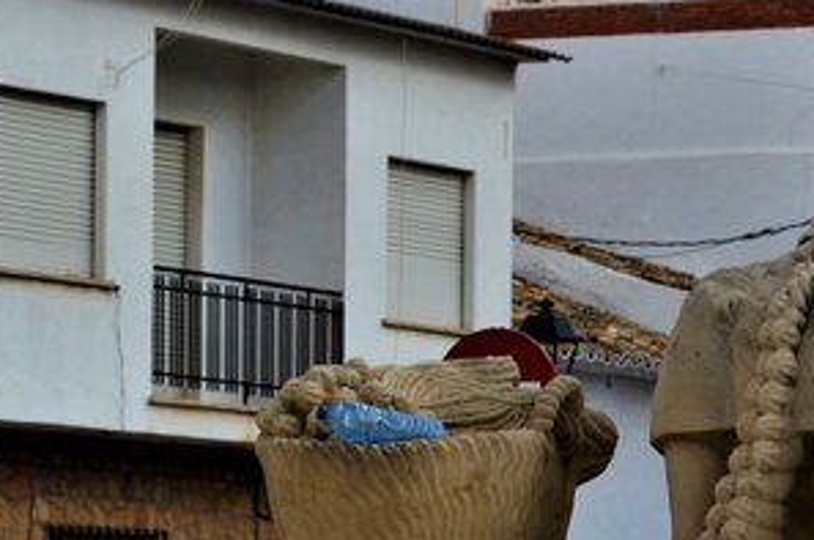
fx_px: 6389
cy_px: 263
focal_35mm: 283
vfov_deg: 4.8
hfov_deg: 7.3
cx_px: 814
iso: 400
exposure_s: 1/250
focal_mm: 70
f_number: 10
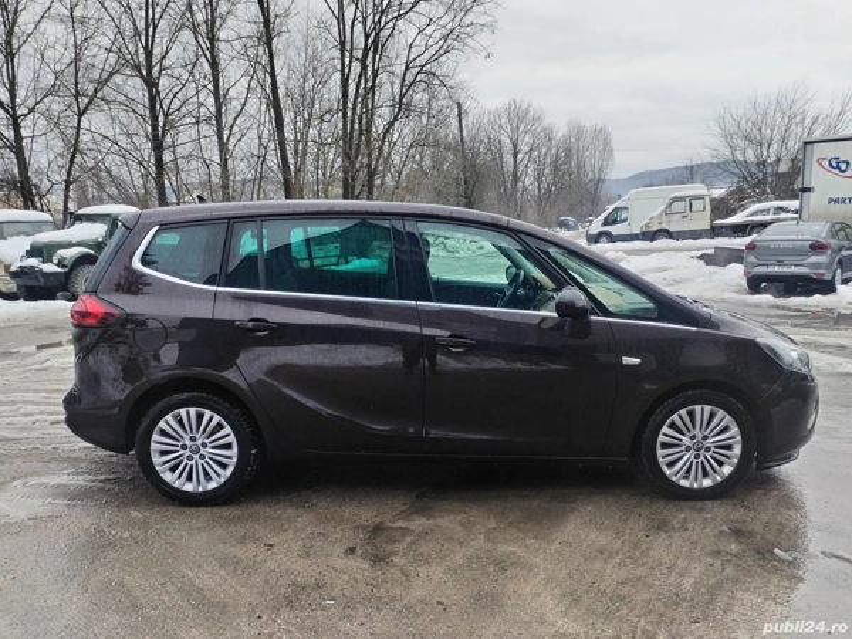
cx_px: 426
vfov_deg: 48.2
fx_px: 714
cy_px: 320
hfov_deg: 61.7
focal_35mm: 29
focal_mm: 4.75
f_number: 1.8
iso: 100
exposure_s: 1/319
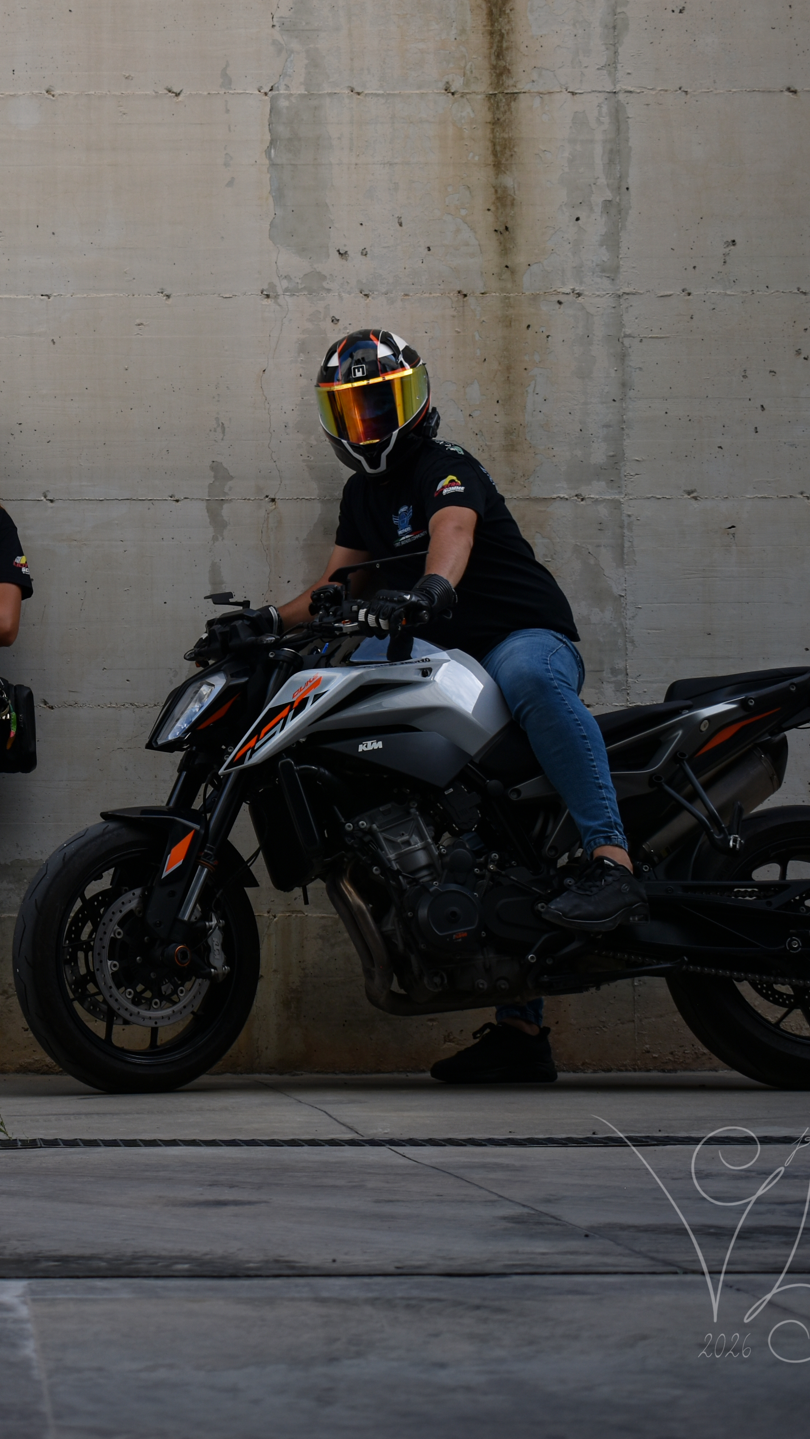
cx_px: -78
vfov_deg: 29.7
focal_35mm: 71
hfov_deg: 16.5
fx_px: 2710
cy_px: 720
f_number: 4.5
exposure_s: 1/250
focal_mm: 30
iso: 100
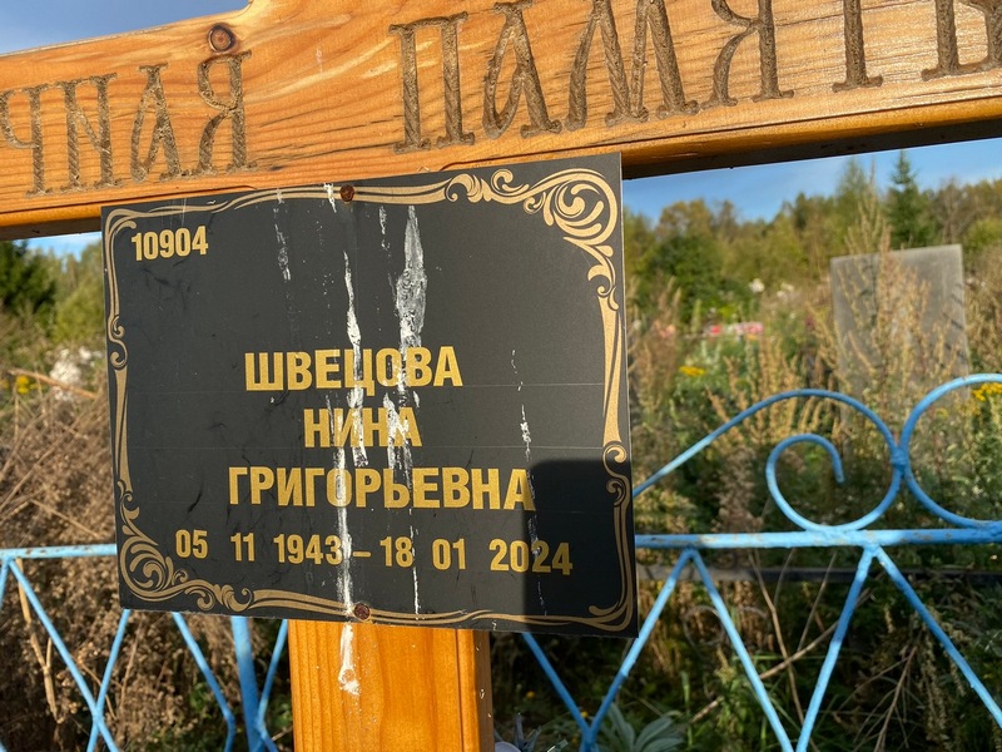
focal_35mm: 26
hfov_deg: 67.3
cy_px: 376
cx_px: 501
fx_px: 753
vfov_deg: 53.1
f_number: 1.8
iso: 32
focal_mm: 4.25
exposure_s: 1/905
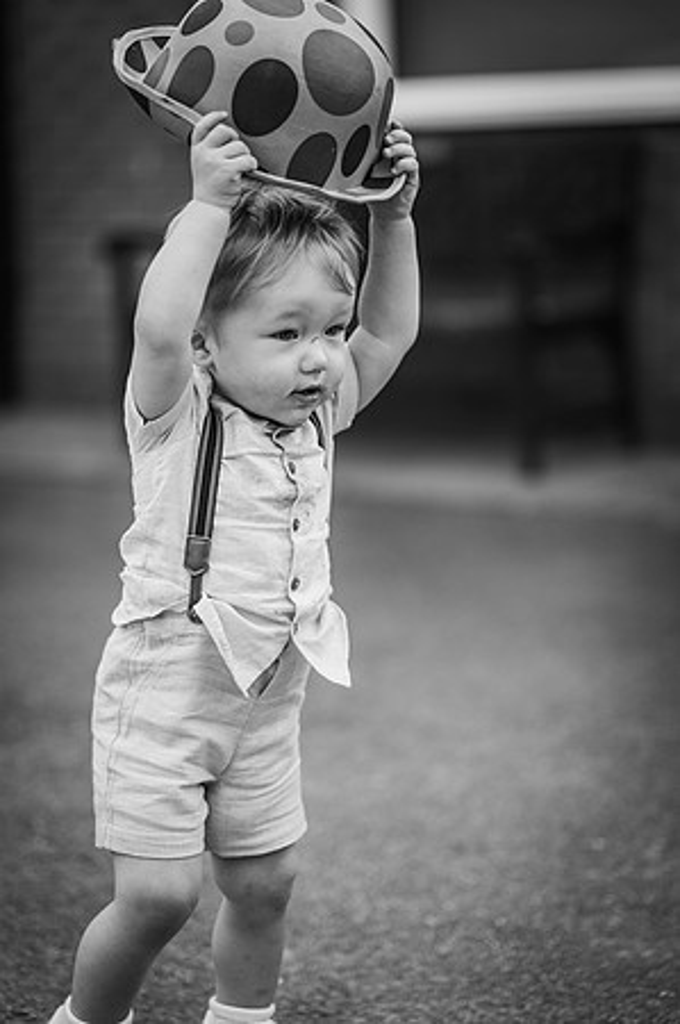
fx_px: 2414
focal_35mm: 85
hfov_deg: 16.0
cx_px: 340
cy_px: 512
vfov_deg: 23.9
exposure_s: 1/320
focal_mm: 85
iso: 100
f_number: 2
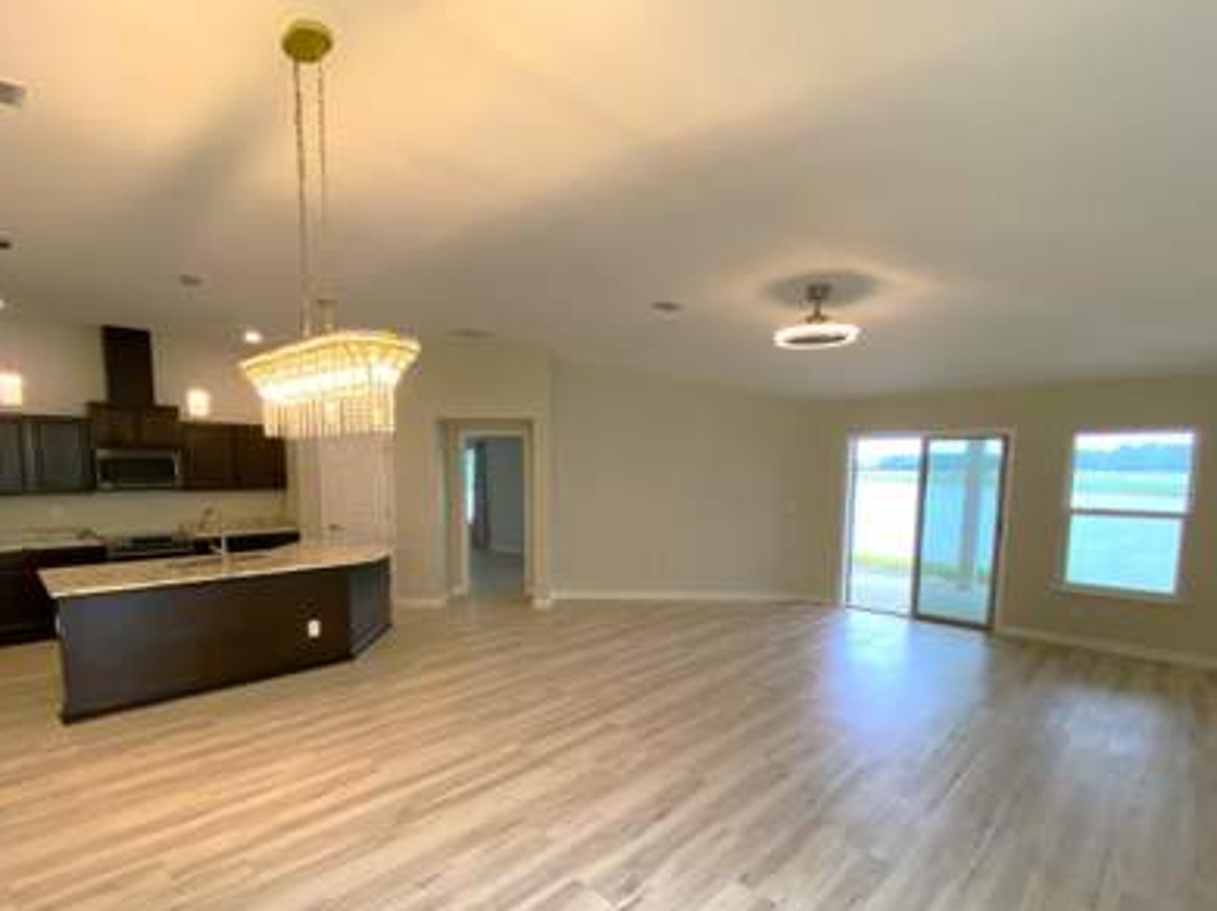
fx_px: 562
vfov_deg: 77.4
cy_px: 535
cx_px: 571
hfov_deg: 94.4
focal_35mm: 16
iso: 200
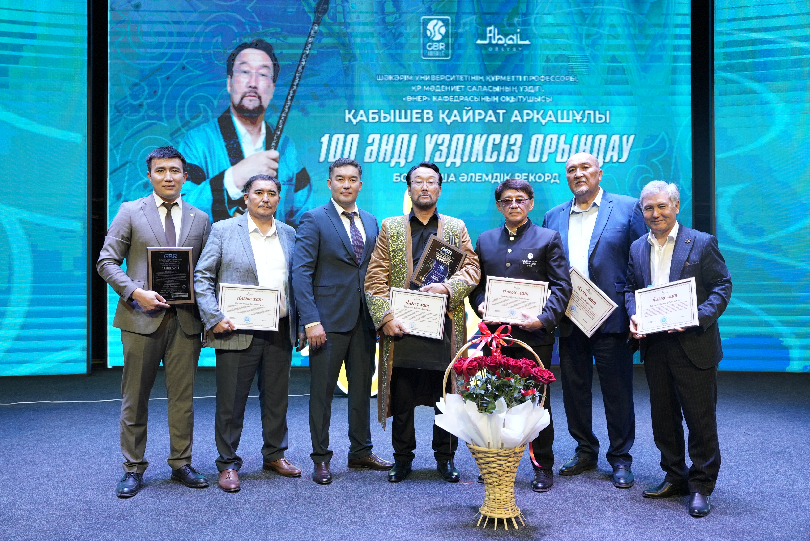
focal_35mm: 30
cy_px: 270
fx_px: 675
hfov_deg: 61.9
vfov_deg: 43.7
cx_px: 405
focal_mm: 30
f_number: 2.8
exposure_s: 1/200
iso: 1250
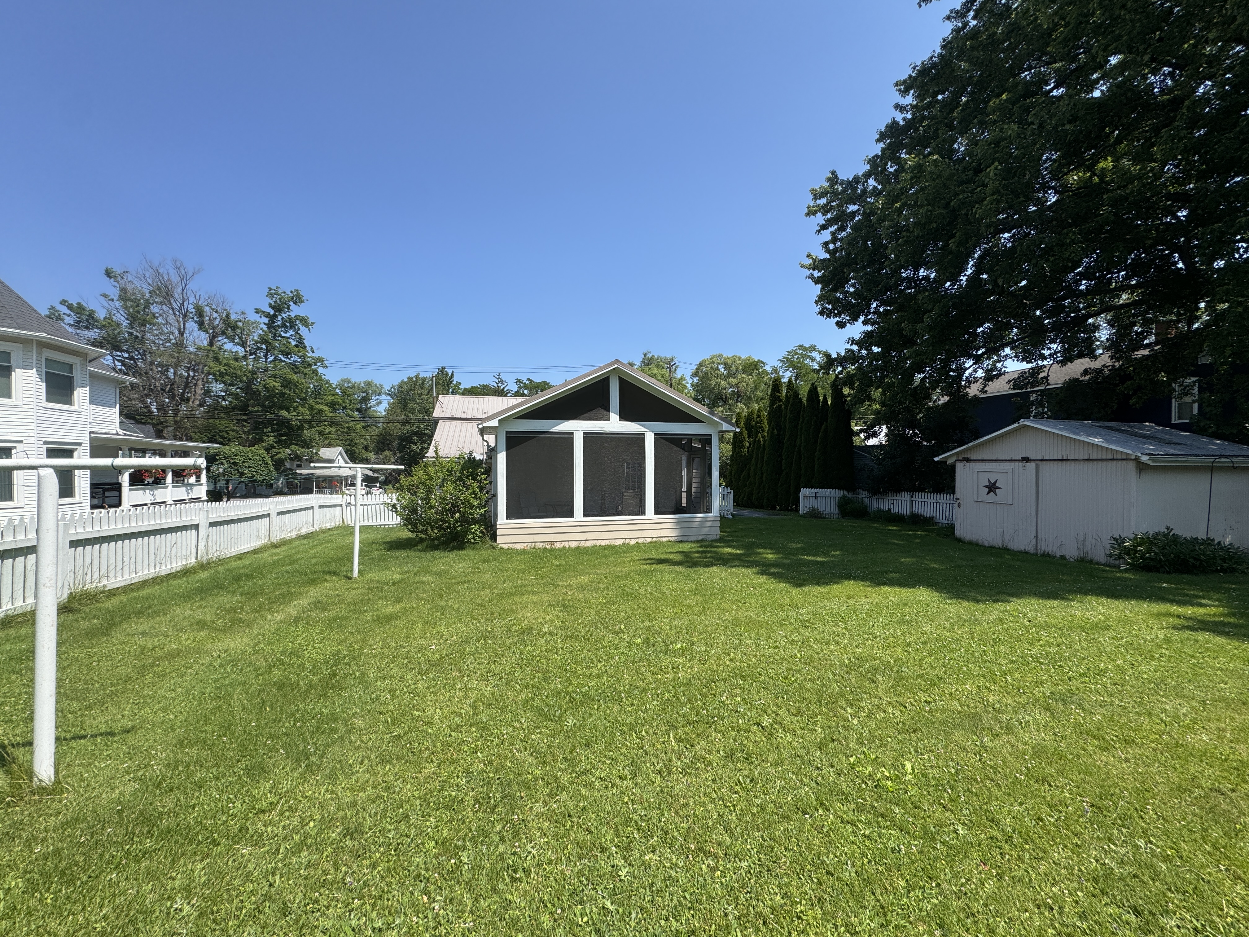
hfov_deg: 102.1
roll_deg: -0.1
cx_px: 624
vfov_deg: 85.7
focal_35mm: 14
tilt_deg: +1.0
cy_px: 468
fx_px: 505
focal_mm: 2.22
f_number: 2.2
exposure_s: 1/1506
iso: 50
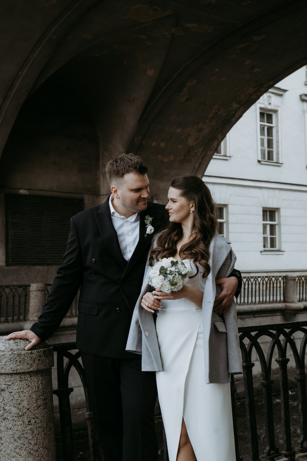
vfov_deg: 38.2
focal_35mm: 52
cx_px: 154
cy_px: 230
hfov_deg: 26.0
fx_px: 665
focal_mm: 52
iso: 100
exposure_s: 1/125
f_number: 6.3
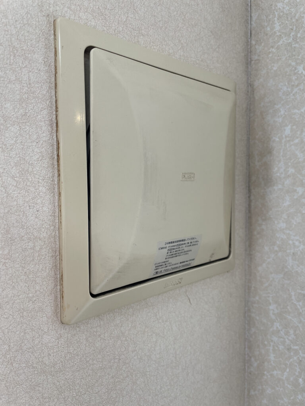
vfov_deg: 67.3
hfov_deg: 53.1
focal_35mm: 26
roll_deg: +0.5
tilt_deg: -3.7
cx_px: 152
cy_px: 203
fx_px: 305
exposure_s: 1/121
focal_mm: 4.2
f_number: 1.6
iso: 64
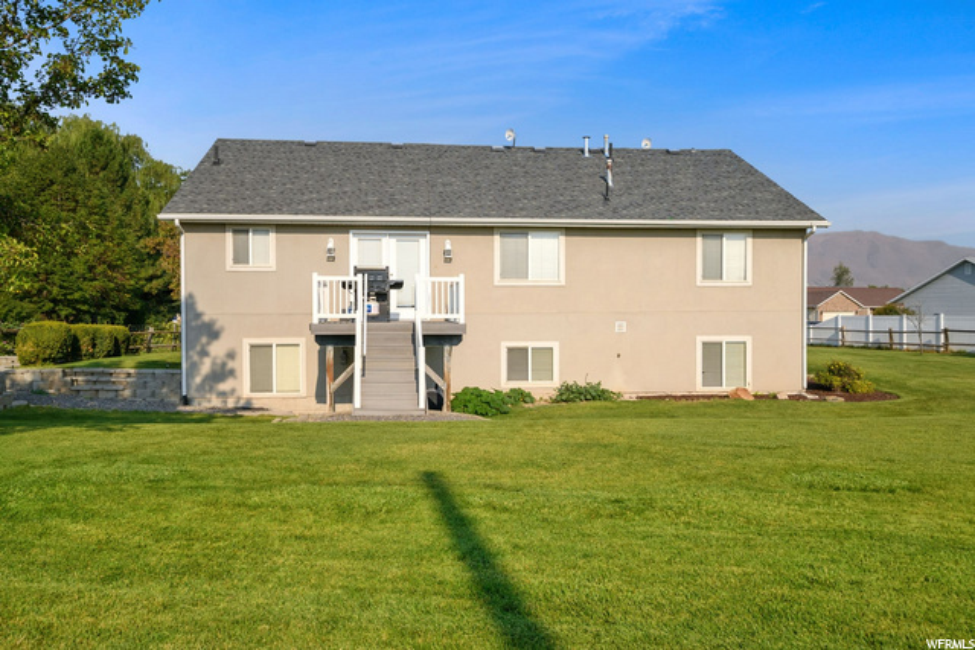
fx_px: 813
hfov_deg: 61.9
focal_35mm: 30
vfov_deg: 43.6
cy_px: 325
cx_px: 488
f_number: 8
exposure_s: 1/1600
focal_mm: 30
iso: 320
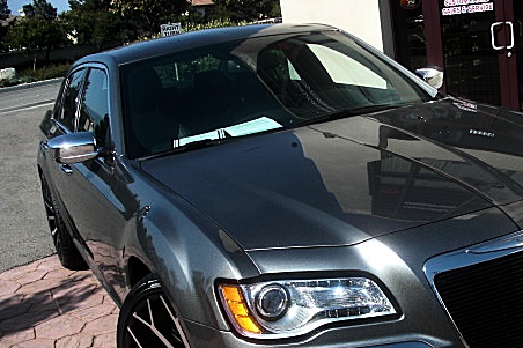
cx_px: 339
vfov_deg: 25.2
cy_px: 265
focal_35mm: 53
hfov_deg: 37.2
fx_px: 770
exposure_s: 1/800
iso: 50
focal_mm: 6.3
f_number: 2.8
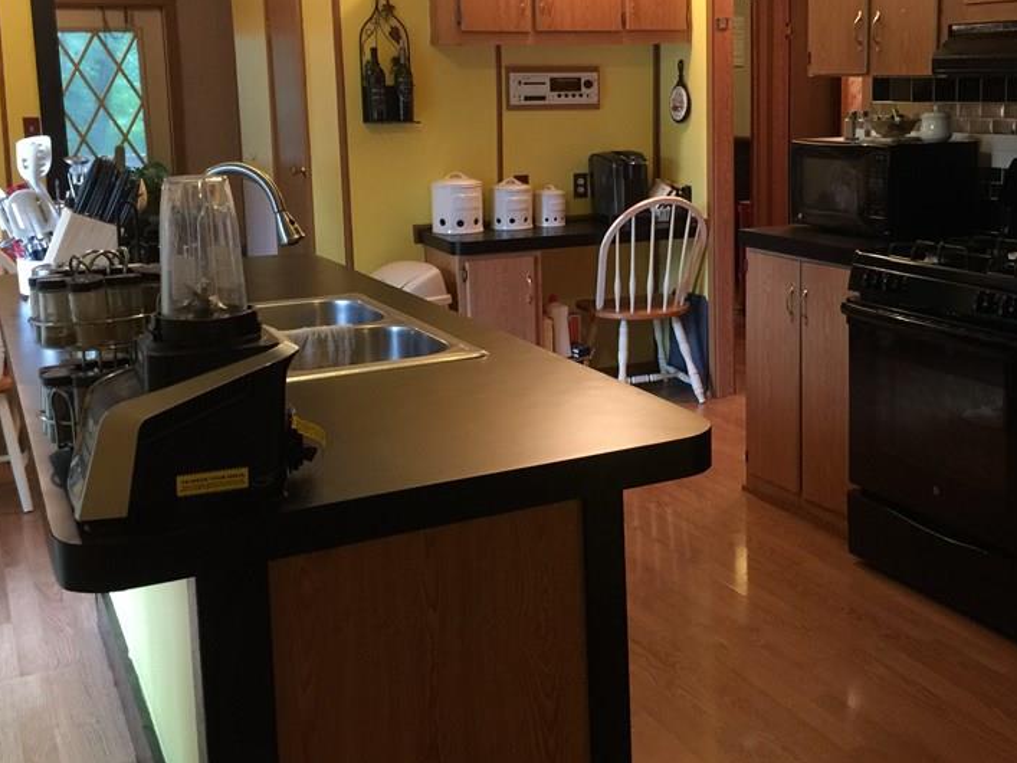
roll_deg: +0.3
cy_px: 271
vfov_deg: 34.1
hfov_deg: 44.1
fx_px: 1234
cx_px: 680
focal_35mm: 42
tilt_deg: -8.2
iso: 125
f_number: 2.2
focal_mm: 4.15
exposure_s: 1/15
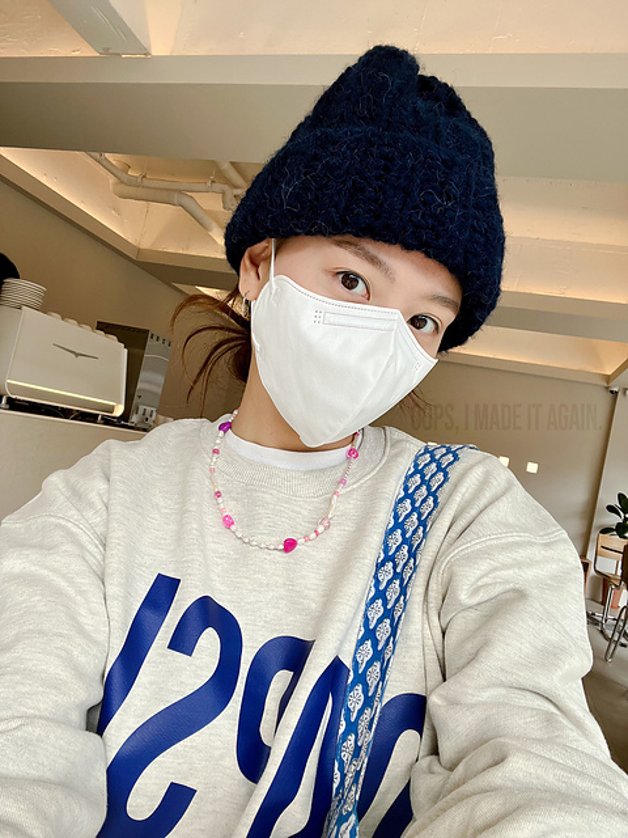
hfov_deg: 58.9
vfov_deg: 73.9
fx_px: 556
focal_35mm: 23
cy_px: 419
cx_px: 314
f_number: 2.2
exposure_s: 1/230
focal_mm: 2.71
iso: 25
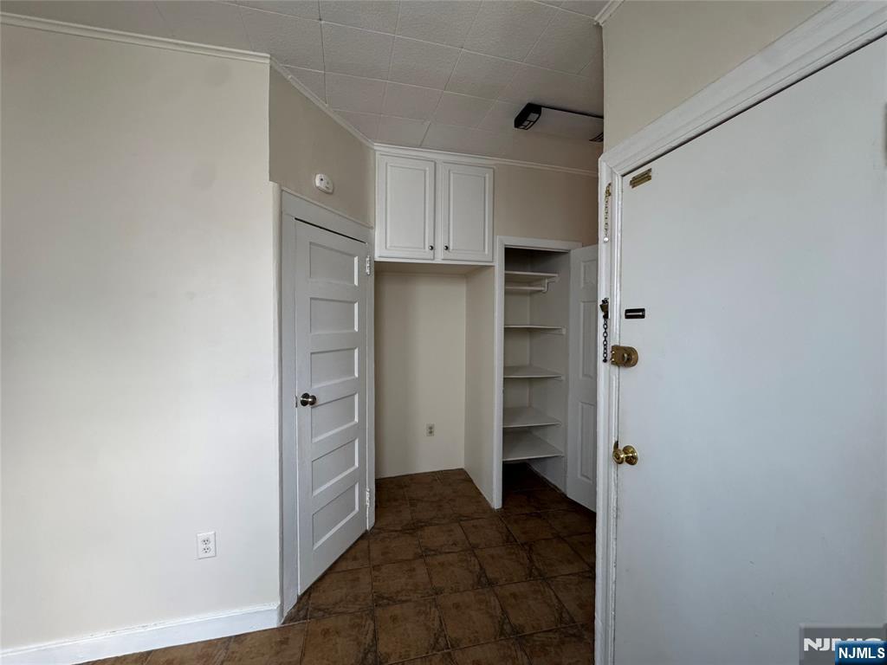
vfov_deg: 85.7
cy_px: 332
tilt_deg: -1.2
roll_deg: -0.6
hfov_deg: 102.1
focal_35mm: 14
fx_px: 359
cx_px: 444
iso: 250
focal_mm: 2.22
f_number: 2.2
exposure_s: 1/99
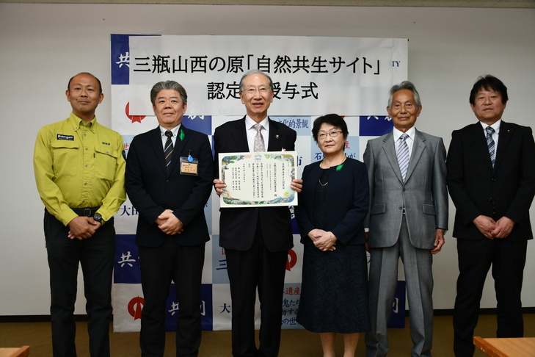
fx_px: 505
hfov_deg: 55.8
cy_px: 178
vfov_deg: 38.9
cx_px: 268
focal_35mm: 34
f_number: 4
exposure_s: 1/60
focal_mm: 23
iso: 280
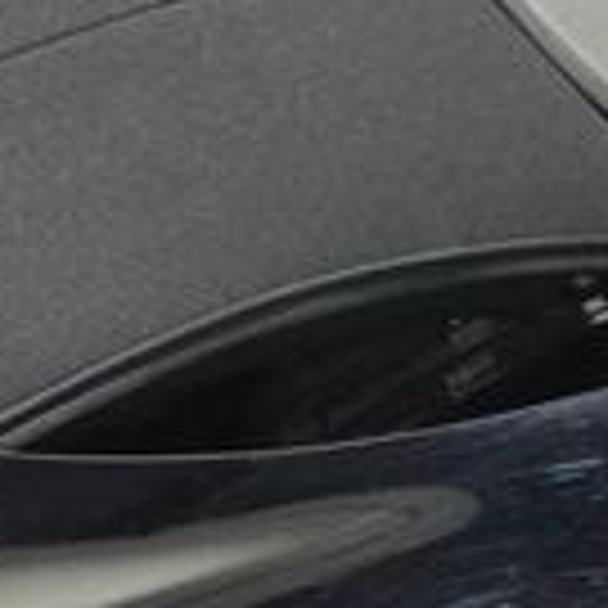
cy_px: -329
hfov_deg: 6.0
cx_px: -176
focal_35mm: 289
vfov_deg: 6.0
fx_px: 5743
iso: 500
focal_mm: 7.9
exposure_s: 1/120
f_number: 2.4
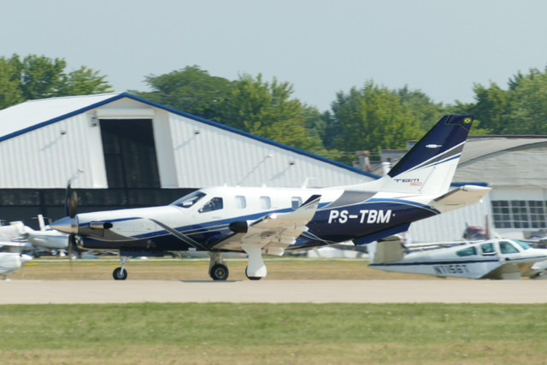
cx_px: 274
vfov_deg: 3.5
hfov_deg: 5.3
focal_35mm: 391
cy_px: 182
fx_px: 5942
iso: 125
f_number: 5.6
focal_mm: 142.53
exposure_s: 1/500
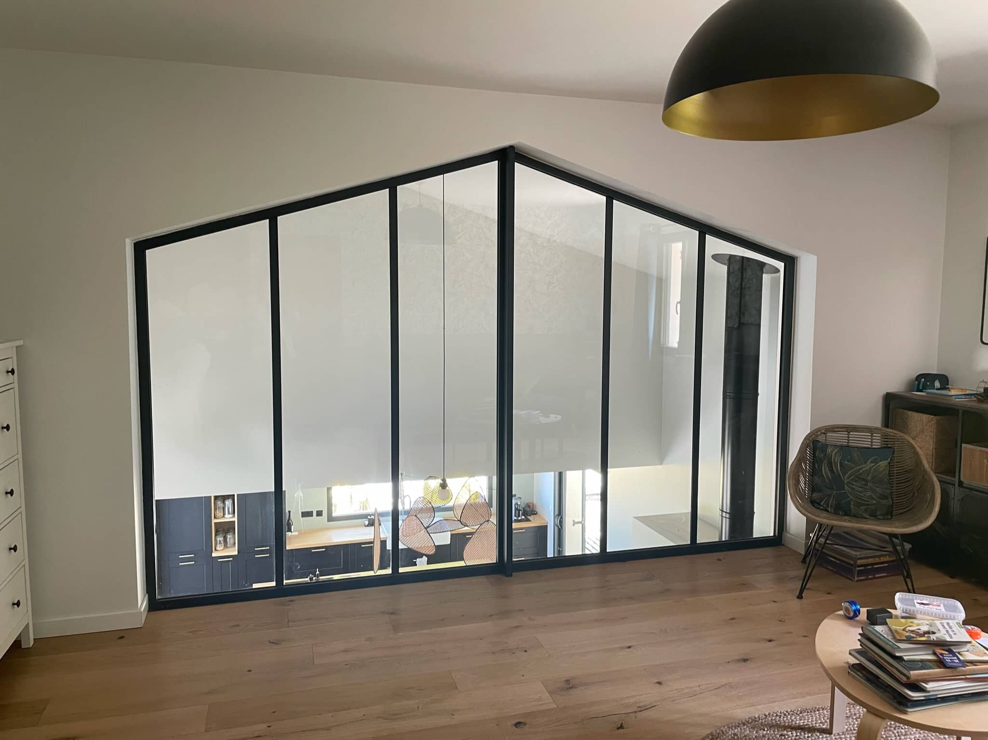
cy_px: 370
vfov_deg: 53.0
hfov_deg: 67.3
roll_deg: +0.0
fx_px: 742
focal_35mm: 26
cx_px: 494
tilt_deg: -4.7
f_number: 1.6
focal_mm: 4.2
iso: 125
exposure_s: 1/67
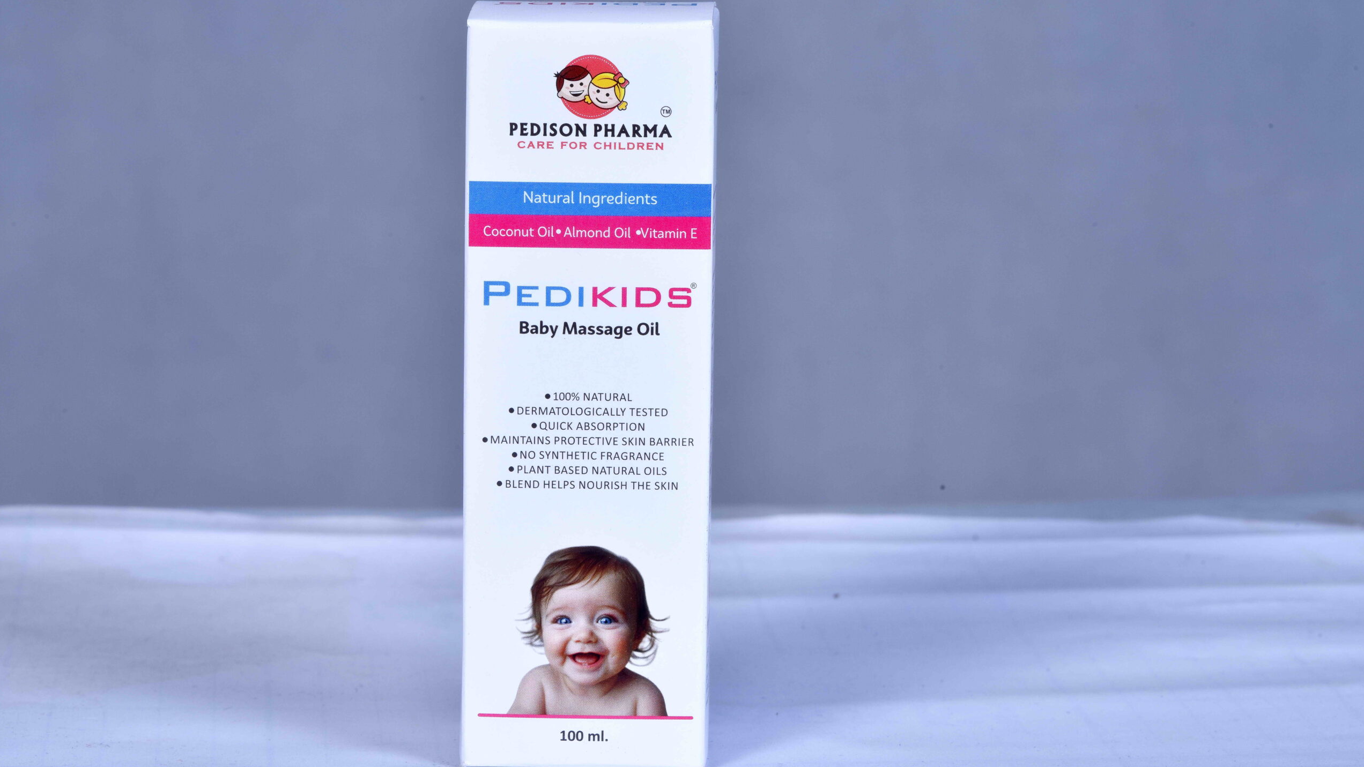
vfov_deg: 7.0
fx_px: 6293
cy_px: 367
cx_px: 681
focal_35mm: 174
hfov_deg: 12.4
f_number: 22
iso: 100
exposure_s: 1/180
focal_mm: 165
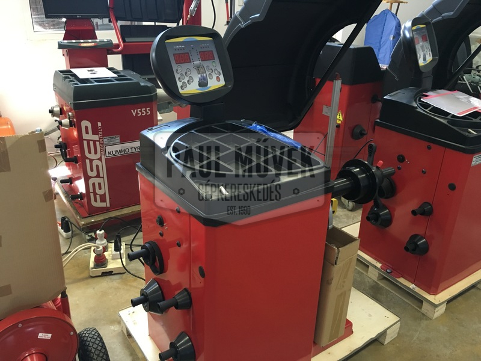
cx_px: 240
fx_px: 403
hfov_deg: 61.7
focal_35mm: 29
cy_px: 180
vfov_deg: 48.2
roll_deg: -1.9
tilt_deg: -23.7
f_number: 2.2
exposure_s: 1/33
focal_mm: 4.15
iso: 200
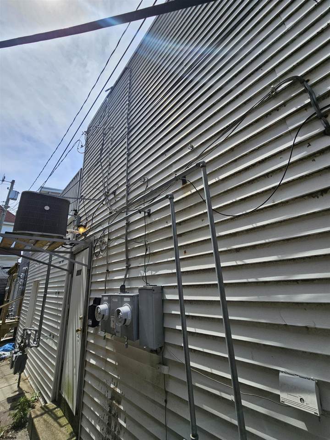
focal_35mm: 13
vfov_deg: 106.2
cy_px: 220
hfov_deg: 89.9
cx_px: 165
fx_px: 165
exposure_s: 1/2259
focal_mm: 2.2
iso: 50
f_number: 2.2
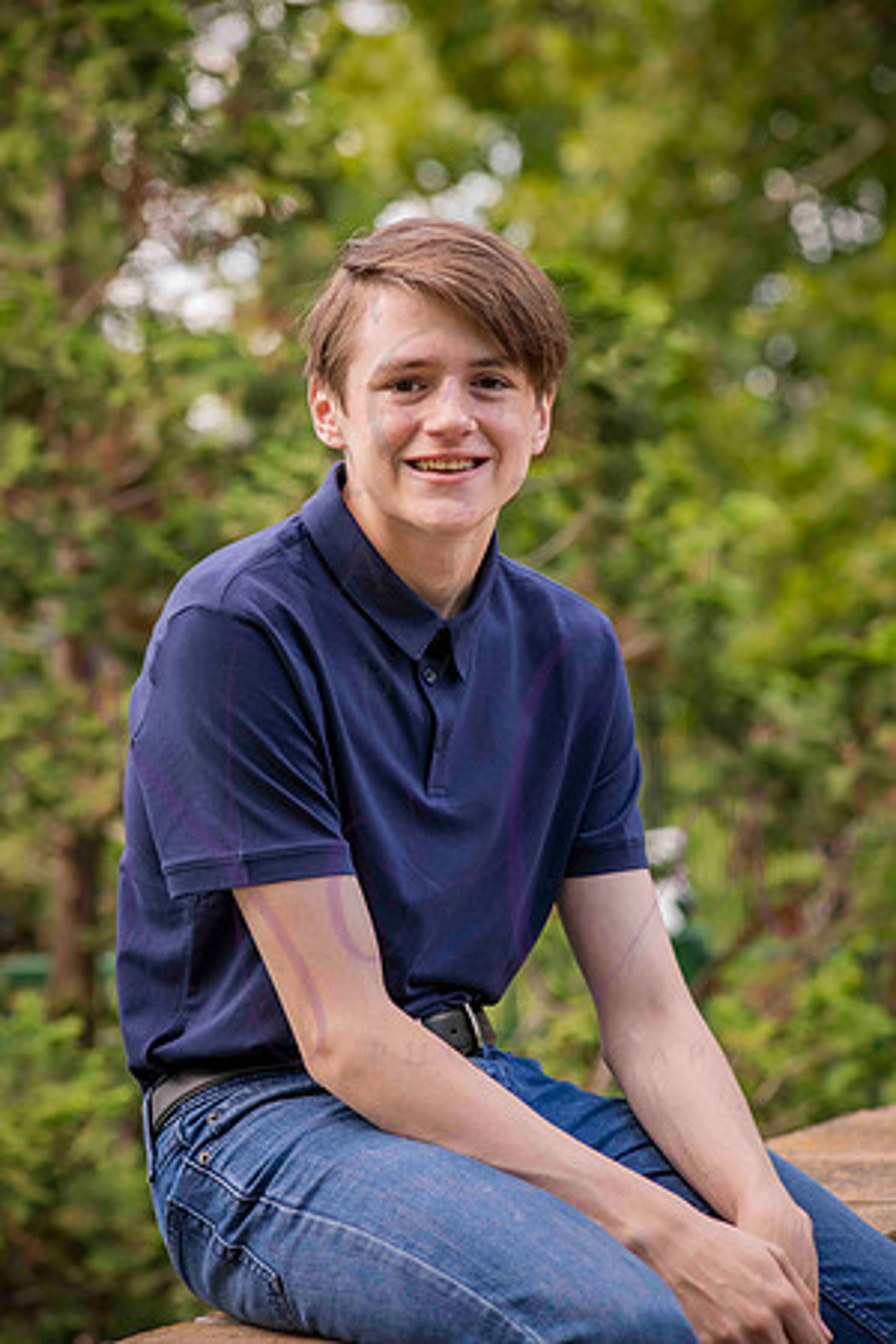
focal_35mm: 145
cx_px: 448
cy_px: 672
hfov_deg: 9.5
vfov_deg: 14.2
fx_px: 5413
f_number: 7.1
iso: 400
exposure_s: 1/320
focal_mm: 145
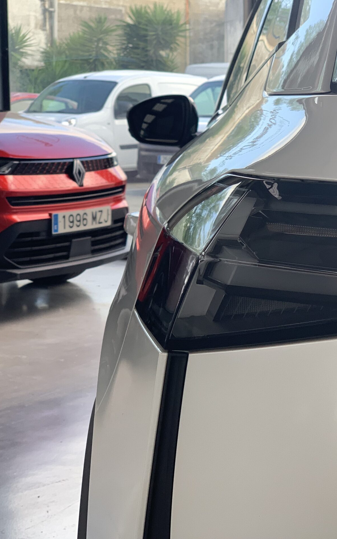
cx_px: 287
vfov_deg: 27.8
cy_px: 270
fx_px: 1087
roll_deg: -1.3
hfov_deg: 17.4
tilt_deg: -9.9
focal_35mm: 74
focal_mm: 6
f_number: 2.4
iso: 50
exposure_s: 1/122
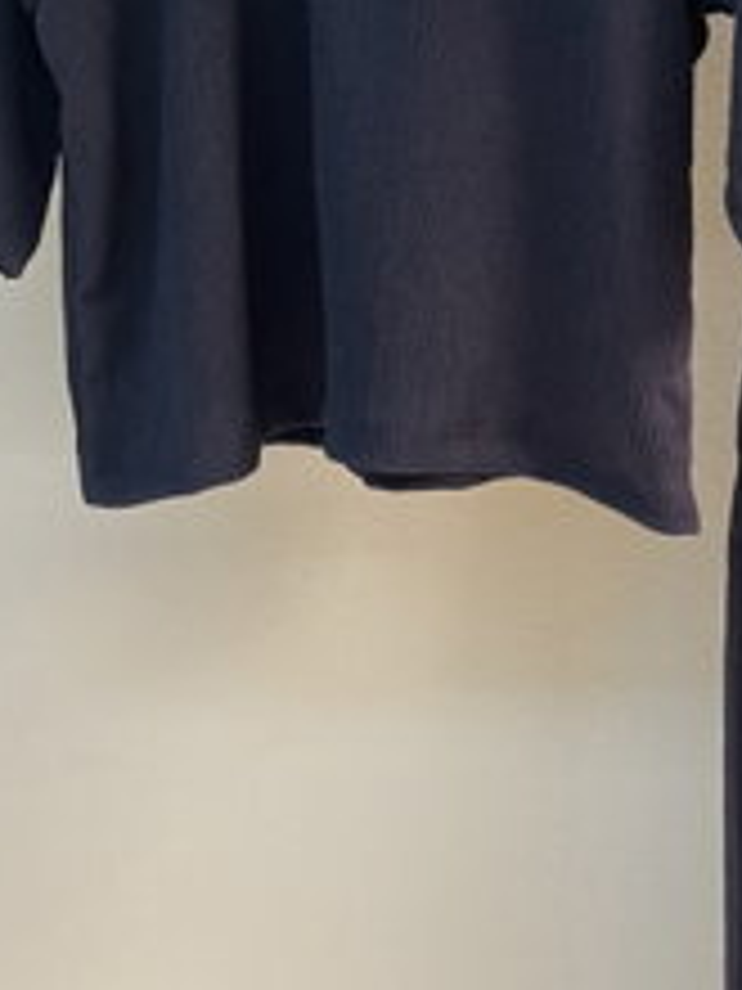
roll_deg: -1.2
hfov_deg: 22.3
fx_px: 1801
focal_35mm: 63
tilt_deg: -7.9
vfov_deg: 30.4
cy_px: 286
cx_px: 769
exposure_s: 1/100
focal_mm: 5.1
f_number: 1.6
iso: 125
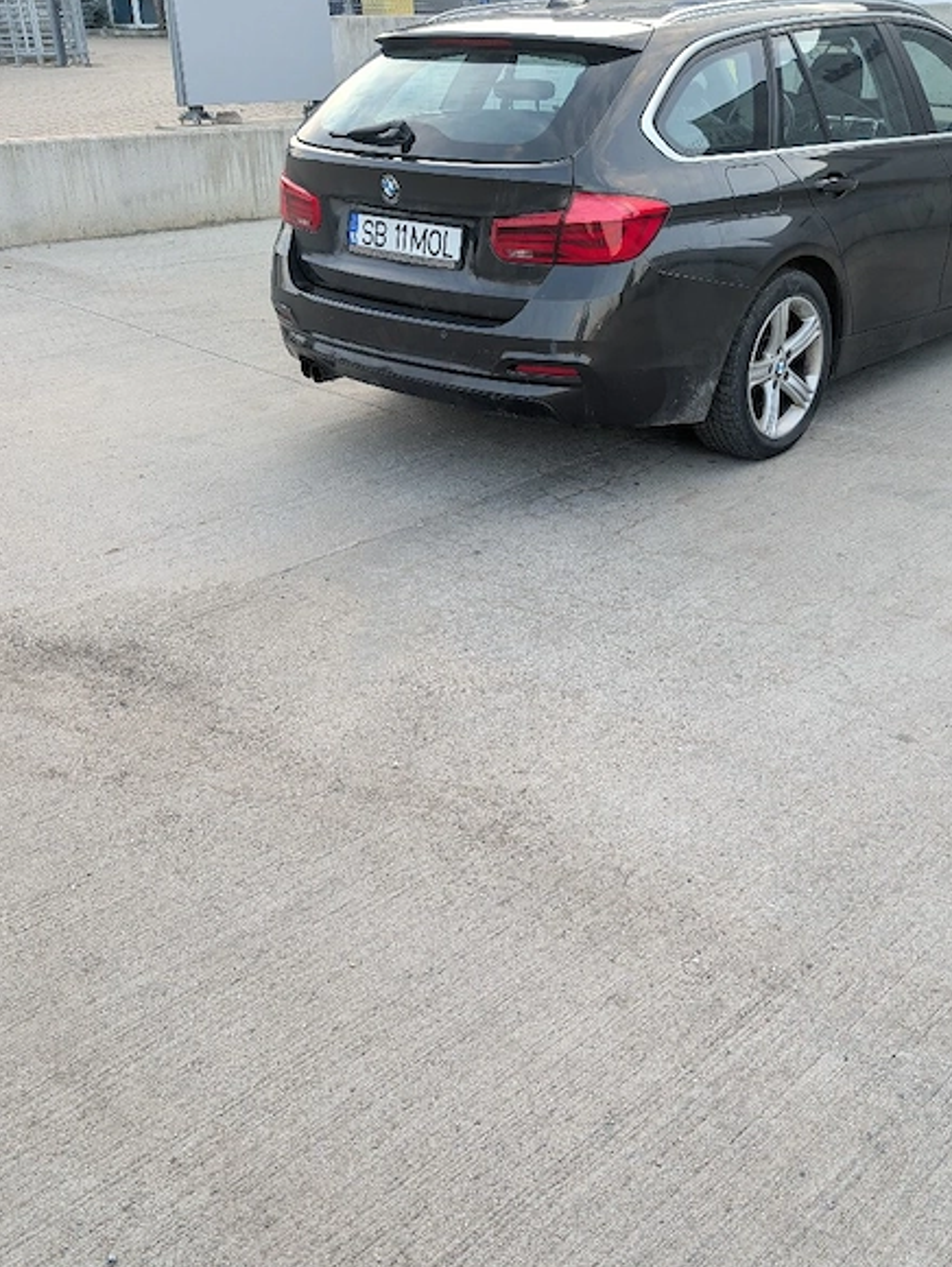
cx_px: 566
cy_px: 665
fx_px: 1208
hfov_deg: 42.8
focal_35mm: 33
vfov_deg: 55.3
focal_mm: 6.9
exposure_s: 1/175
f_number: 1.68
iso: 39
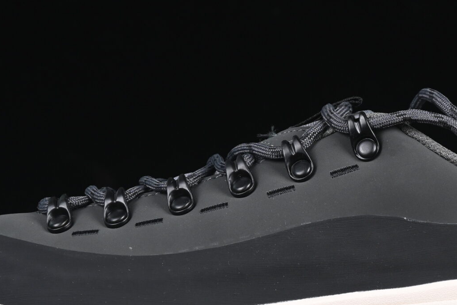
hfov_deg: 11.0
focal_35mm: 187
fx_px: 2374
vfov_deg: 7.3
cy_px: 190
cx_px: 290
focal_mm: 50
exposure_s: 1/60
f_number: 6.3
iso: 160
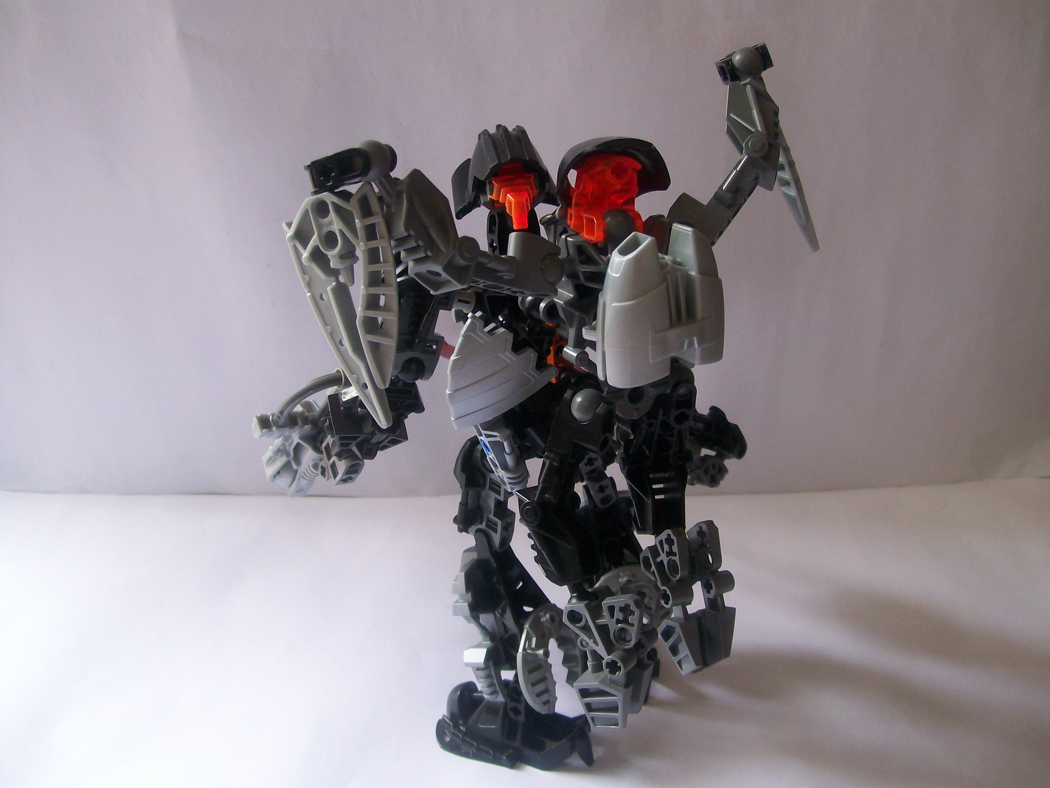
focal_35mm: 36
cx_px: 525
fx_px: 1092
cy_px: 394
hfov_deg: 51.4
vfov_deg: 39.7
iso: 80
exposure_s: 1/68.4
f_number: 2.7
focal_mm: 6
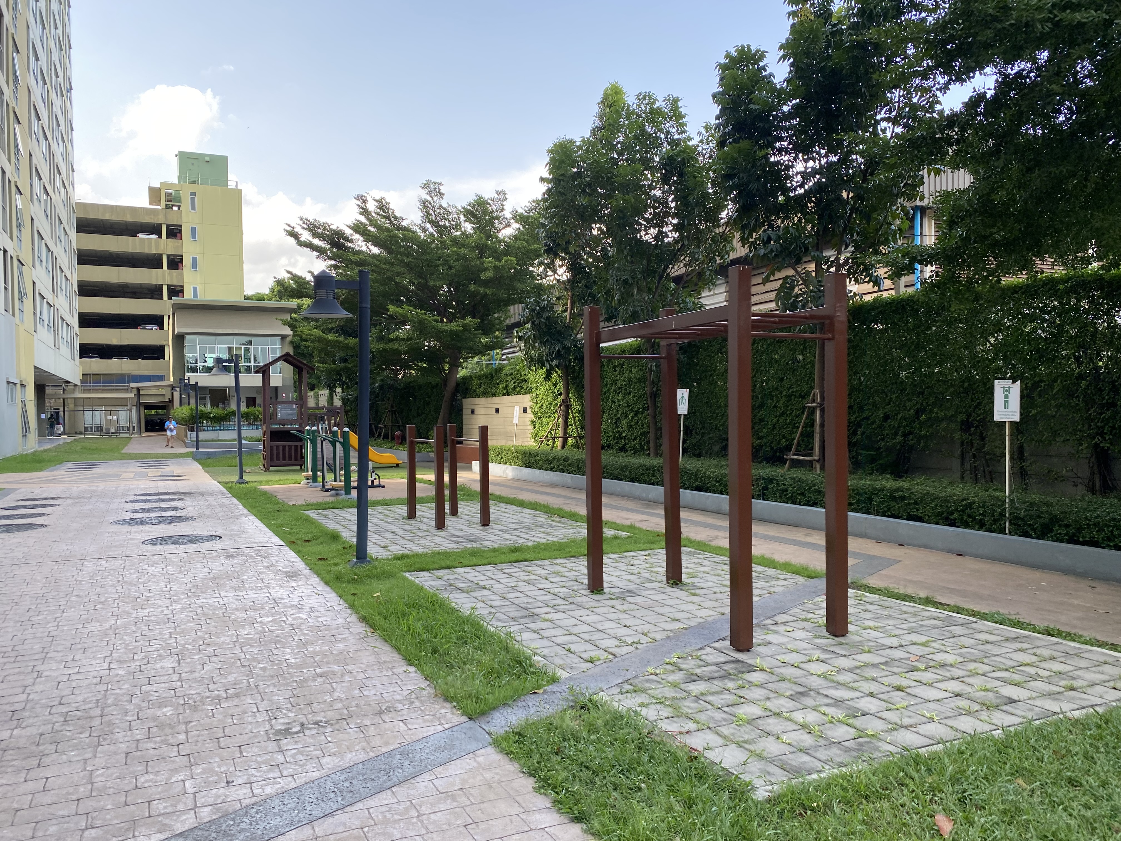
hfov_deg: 67.3
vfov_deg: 53.1
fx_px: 842
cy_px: 420
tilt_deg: -4.9
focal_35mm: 26
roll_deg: +2.4
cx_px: 560
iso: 32
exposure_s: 1/298
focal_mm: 4.25
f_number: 1.8
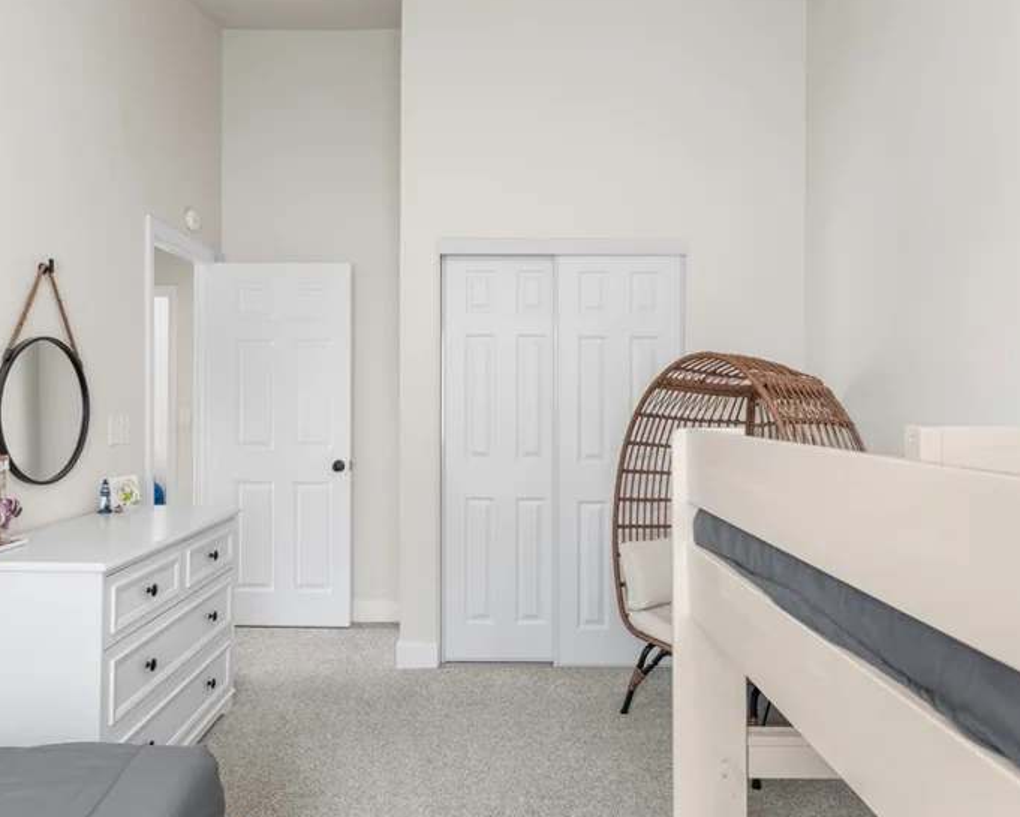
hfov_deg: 70.2
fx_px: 725
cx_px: 490
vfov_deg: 58.8
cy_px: 406
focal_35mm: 24
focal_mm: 17
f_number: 8
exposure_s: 1/125
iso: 400
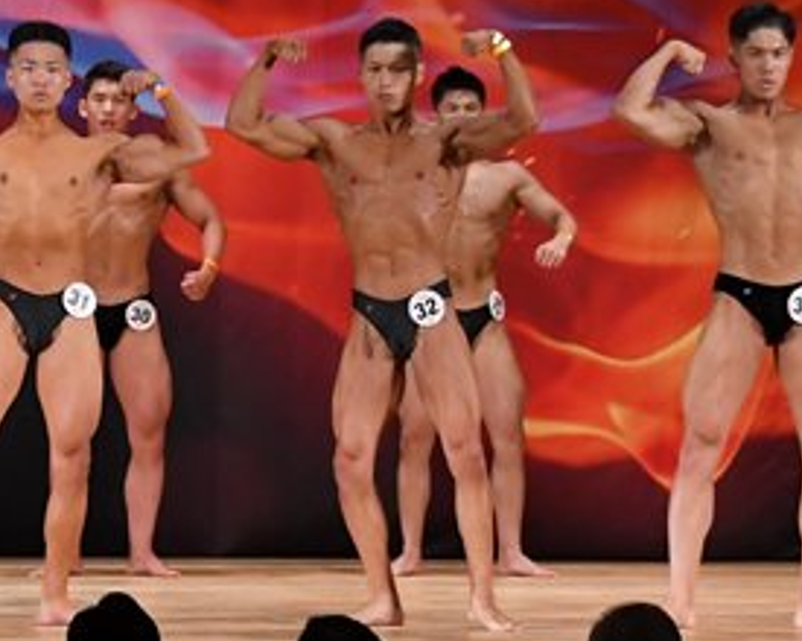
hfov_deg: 6.7
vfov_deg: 5.4
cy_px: 268
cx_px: 51
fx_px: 6789
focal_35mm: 286
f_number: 5.6
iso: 3200
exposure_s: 1/400
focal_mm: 72
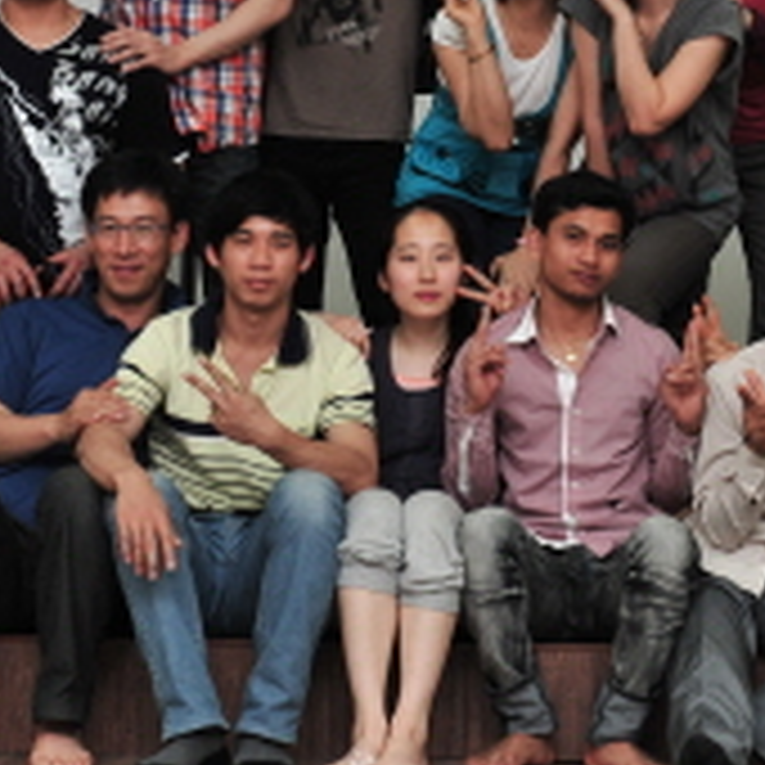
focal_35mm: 120
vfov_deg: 14.3
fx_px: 3000
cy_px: -25
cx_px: 549
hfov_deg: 14.5
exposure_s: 1/160
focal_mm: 40
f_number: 6.3
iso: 1000
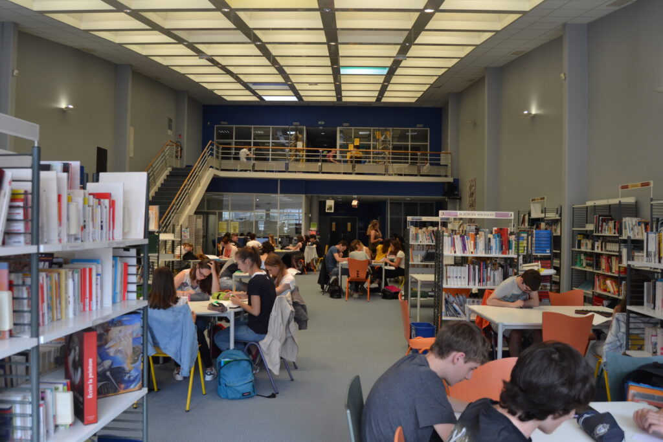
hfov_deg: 67.4
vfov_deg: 47.9
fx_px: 497
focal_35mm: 27
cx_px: 332
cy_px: 221
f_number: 5.6
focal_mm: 18
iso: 400
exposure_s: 1/125
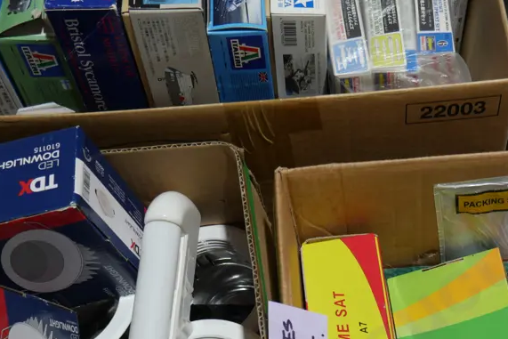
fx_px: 790
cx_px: 429
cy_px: 314
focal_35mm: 56
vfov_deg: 23.5
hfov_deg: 34.2
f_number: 3.6
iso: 200
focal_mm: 15
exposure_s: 1/100
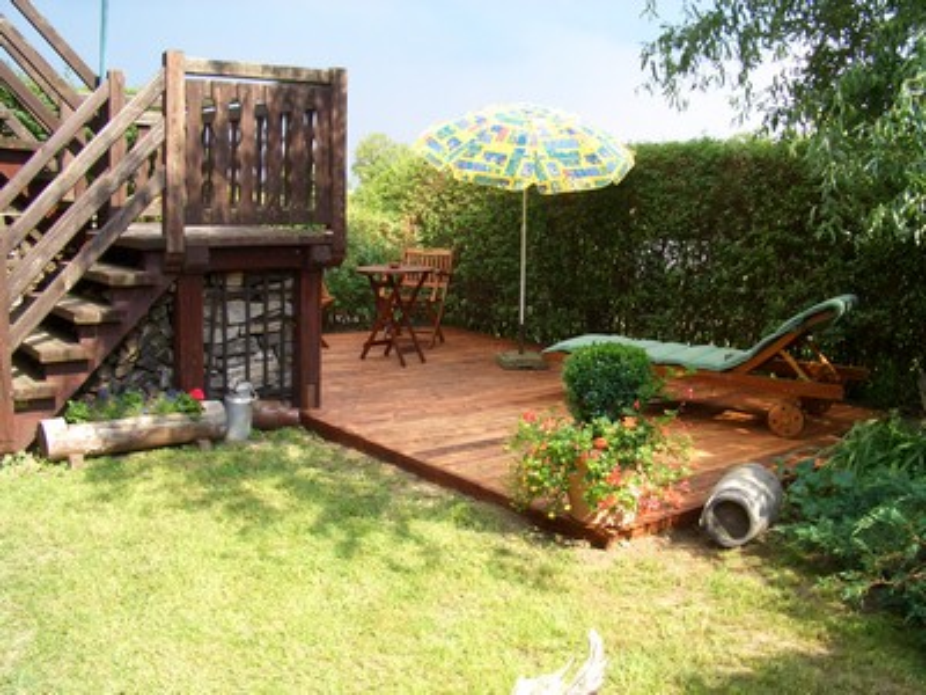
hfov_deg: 52.6
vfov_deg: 40.7
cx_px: 463
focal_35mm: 35
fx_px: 936
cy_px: 348
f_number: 4.3
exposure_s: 1/100
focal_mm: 5.8
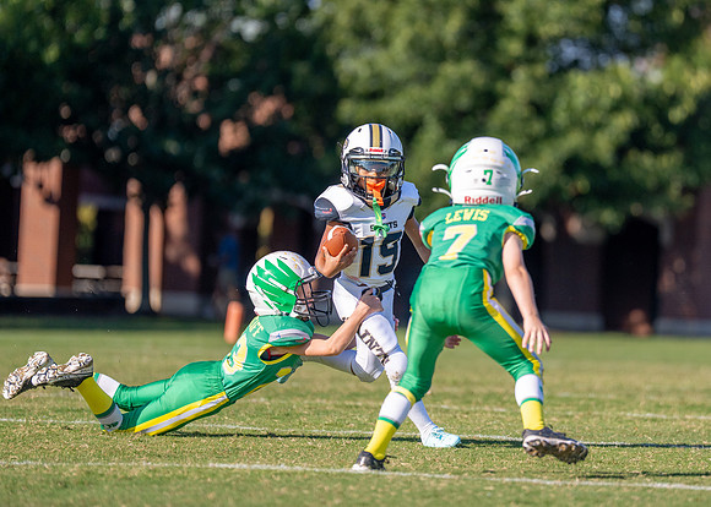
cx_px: 454
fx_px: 5838
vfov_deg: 5.0
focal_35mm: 289
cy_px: 212
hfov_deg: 7.0
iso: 250
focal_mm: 200
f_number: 2.8
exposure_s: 1/4000
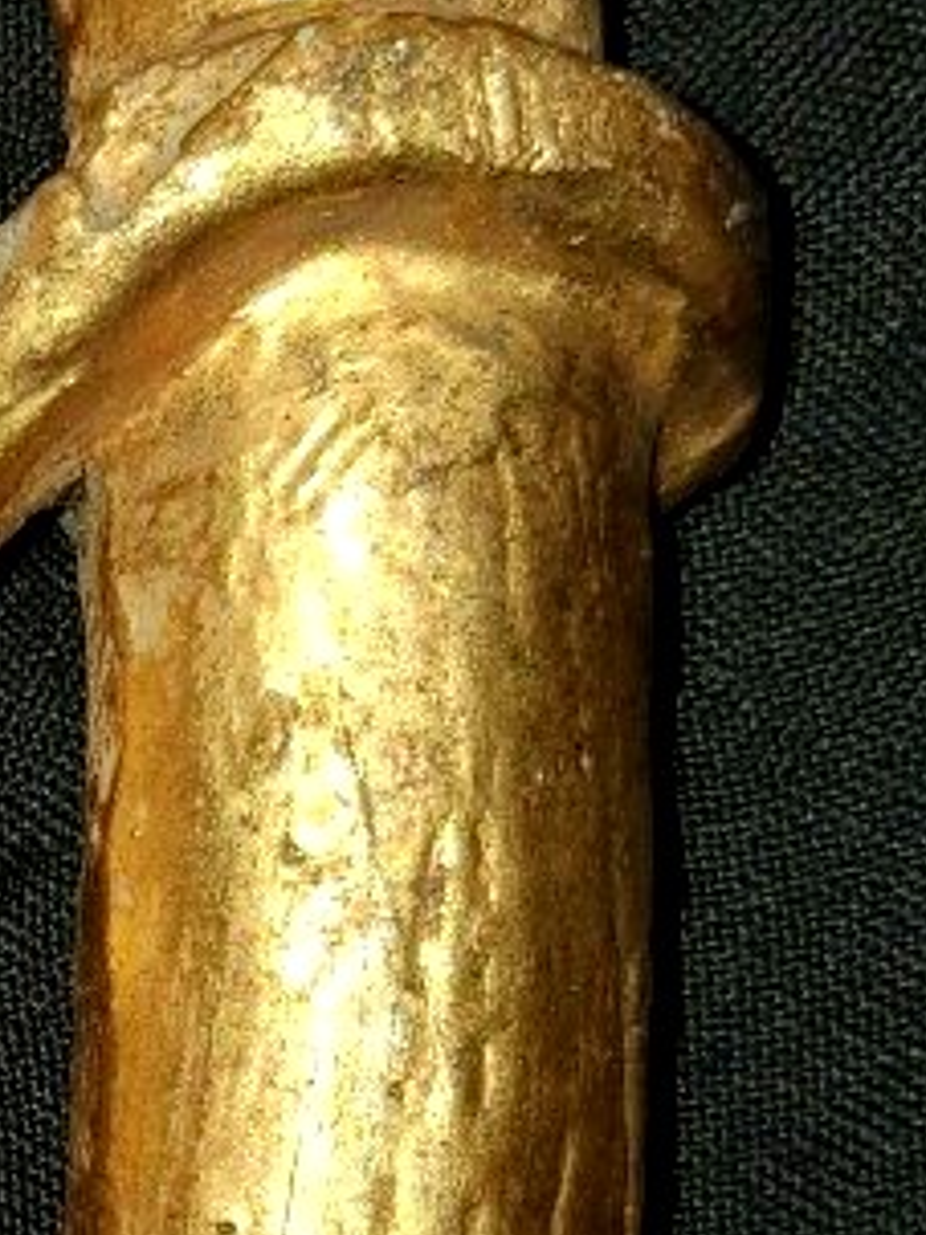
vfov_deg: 18.3
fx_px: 3819
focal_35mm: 107
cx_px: -804
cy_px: 909
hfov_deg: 12.5
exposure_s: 1/120
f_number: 1.8
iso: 50
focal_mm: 4
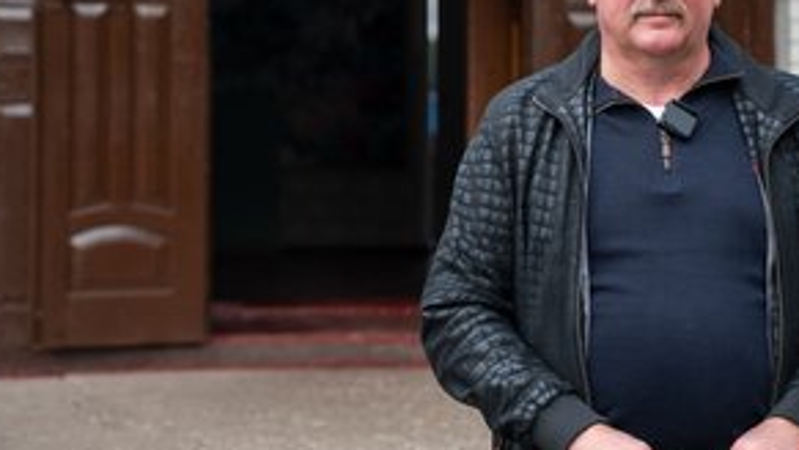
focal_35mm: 109
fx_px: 2310
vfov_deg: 11.1
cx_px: 462
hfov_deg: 19.6
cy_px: 130
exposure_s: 1/160
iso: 320
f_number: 4
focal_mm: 75
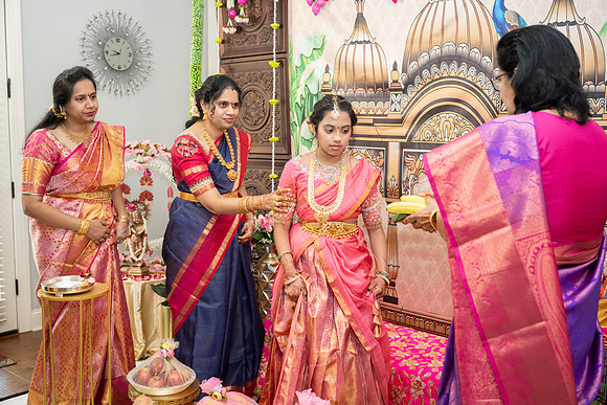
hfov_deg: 51.8
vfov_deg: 35.9
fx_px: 625
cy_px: 202
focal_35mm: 37
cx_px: 304
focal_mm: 36
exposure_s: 1/160
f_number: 3.2
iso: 640
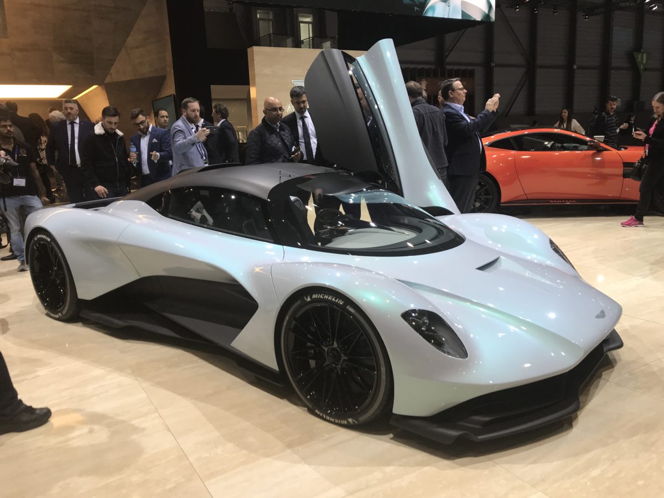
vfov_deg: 49.7
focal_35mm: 28
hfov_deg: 63.4
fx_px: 537
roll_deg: +2.1
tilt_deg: -10.5
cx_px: 332
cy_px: 249
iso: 40
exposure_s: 1/100
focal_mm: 3.99
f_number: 1.8
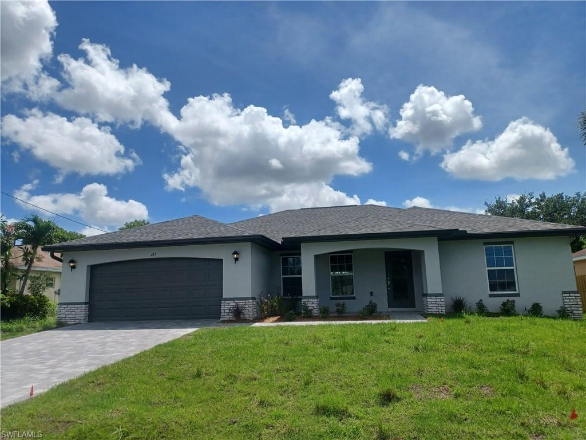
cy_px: 220
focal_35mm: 25
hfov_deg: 69.4
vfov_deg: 54.9
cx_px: 293
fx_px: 423
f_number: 1.8
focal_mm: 4.6
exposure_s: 1/908
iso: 32
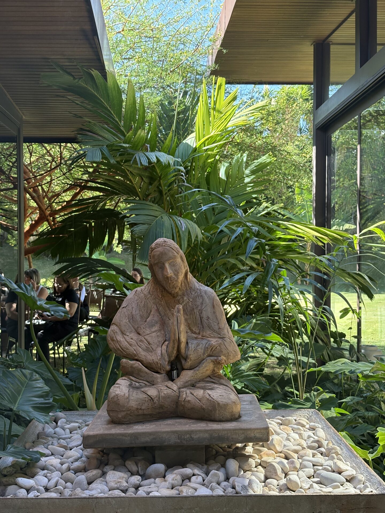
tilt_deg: +0.3
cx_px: 192
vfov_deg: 36.8
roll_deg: +0.3
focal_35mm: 52
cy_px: 256
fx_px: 771
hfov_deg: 28.0
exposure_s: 1/232
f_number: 1.6
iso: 64
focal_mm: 5.96
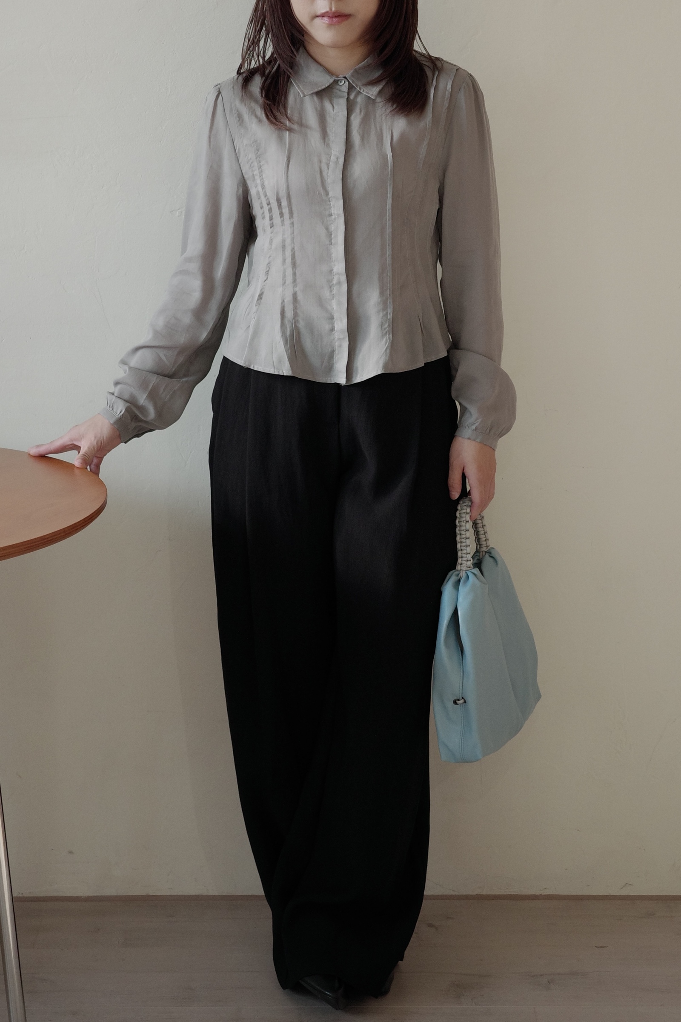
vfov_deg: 39.6
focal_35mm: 50
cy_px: 511
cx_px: 340
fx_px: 1419
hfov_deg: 27.0
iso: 320
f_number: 2.8
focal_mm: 26
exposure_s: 1/500
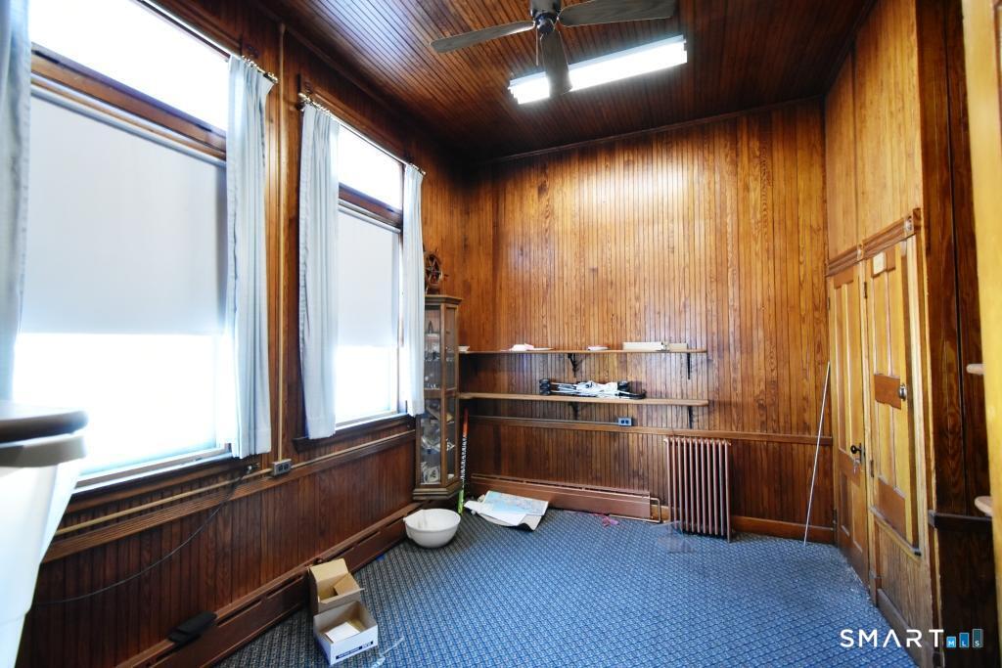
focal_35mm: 15
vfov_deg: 77.3
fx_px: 418
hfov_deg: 100.4
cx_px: 501
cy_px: 334
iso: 1800
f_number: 4.5
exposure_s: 1/15
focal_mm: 10
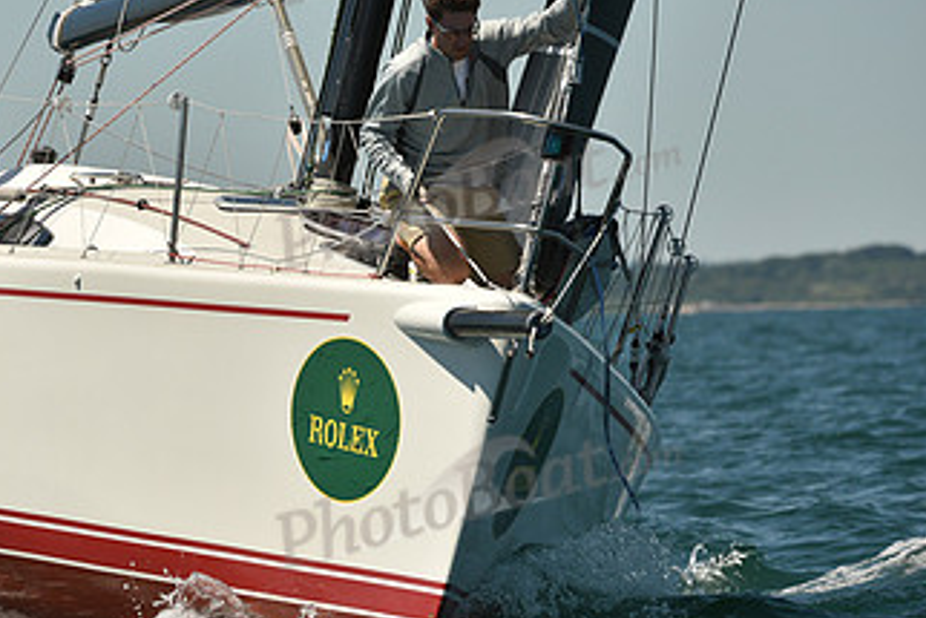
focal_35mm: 613
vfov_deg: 2.2
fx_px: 15774
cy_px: 387
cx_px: 129
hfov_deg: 3.4
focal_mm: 340
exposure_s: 1/1250
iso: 250
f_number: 8
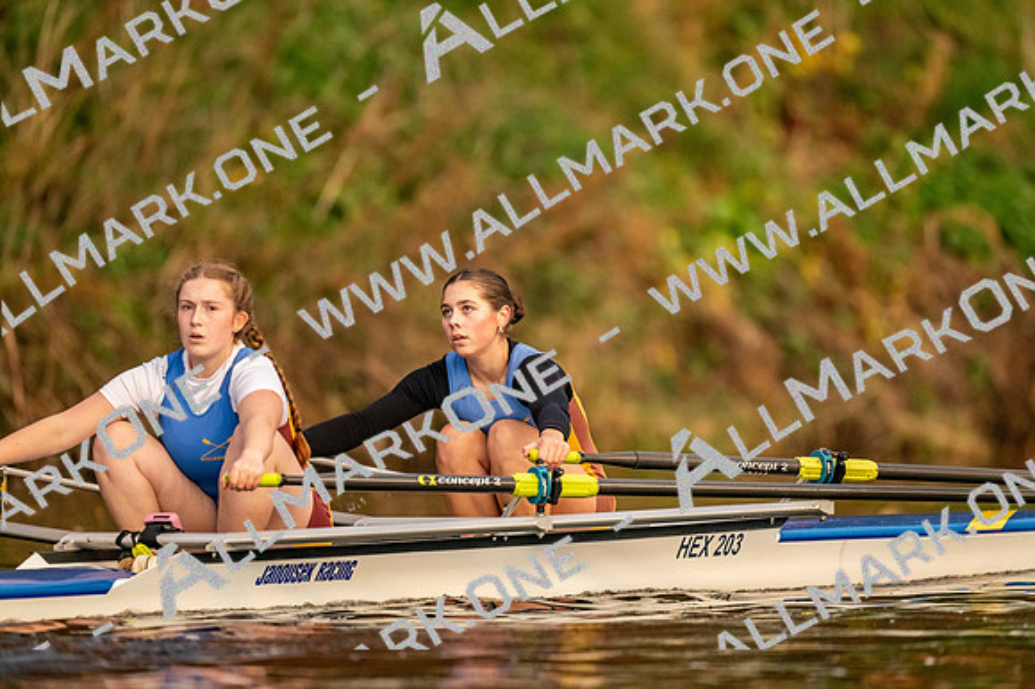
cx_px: 518
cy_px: 344
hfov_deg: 3.4
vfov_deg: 2.3
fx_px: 17243
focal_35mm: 600
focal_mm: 600
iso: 4000
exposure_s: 1/2500
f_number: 4
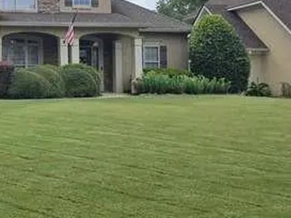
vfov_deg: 26.9
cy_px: 73
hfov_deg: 31.0
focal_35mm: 54
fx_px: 454
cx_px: -42
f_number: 1.7
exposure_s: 1/1114
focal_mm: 6.3
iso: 12
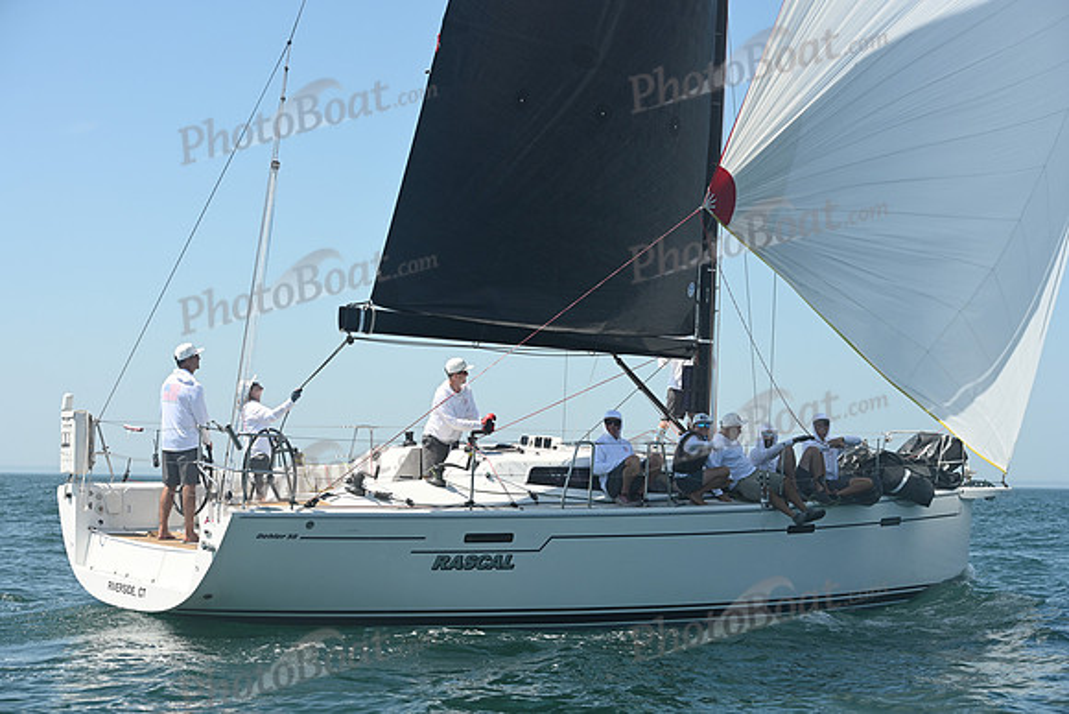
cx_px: 534
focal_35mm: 70
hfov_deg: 28.8
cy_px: 357
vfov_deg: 19.5
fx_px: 2079
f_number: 7.1
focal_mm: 70
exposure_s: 1/1000
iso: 320
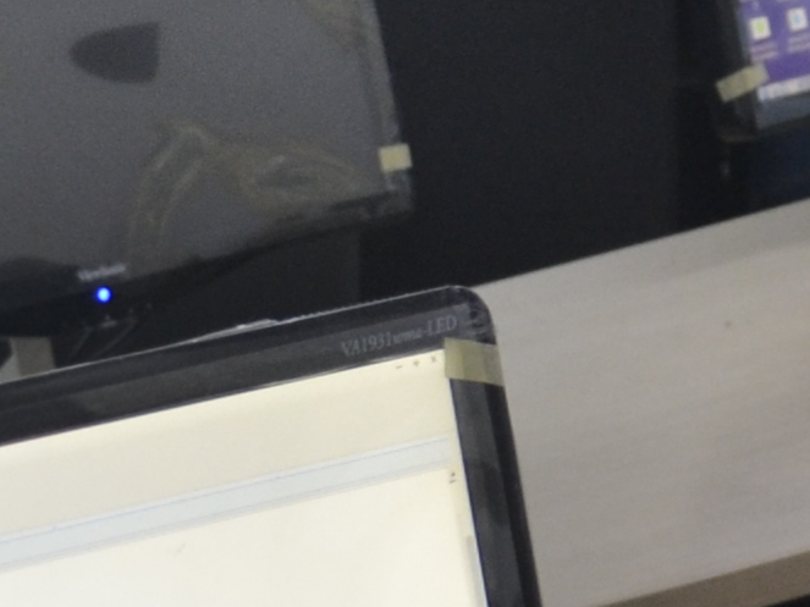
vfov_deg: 4.6
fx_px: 7510
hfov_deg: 5.9
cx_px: 1999
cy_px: -498
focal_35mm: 321
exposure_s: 1/20
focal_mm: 32
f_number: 4.8
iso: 400
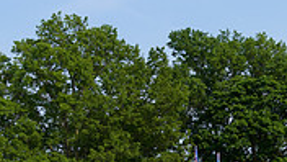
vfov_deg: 14.6
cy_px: 84
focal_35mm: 83
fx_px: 632
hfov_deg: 25.6
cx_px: 147
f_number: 3.2
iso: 100
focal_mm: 24
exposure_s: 1/2000
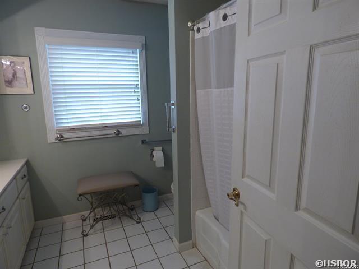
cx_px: 180
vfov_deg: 66.0
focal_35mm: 20
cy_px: 134
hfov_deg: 81.7
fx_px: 207
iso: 200
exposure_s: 1/60
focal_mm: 3.58
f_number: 2.8
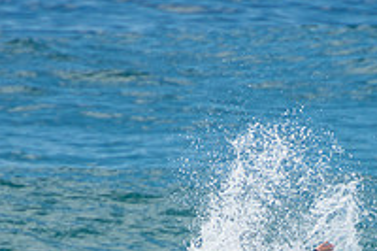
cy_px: 358
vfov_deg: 0.8
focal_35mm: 1741
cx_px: 347
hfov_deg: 1.2
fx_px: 18217
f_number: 5.6
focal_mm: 400
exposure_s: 1/1250
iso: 200
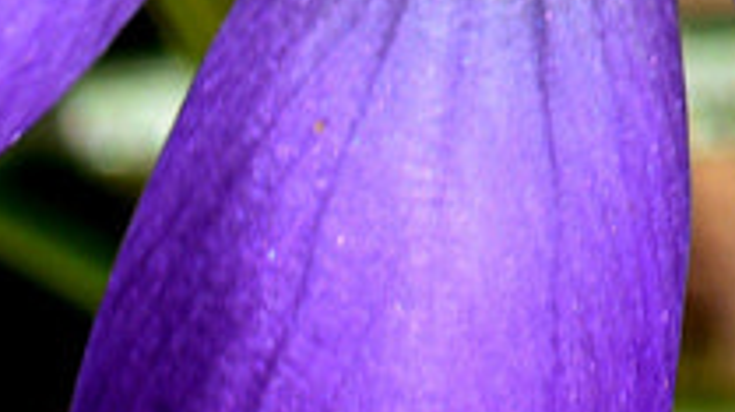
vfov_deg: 1.1
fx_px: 21102
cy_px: -1137
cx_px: 619
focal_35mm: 1084
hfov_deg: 2.0
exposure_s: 1/125
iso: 125
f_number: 11
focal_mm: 90
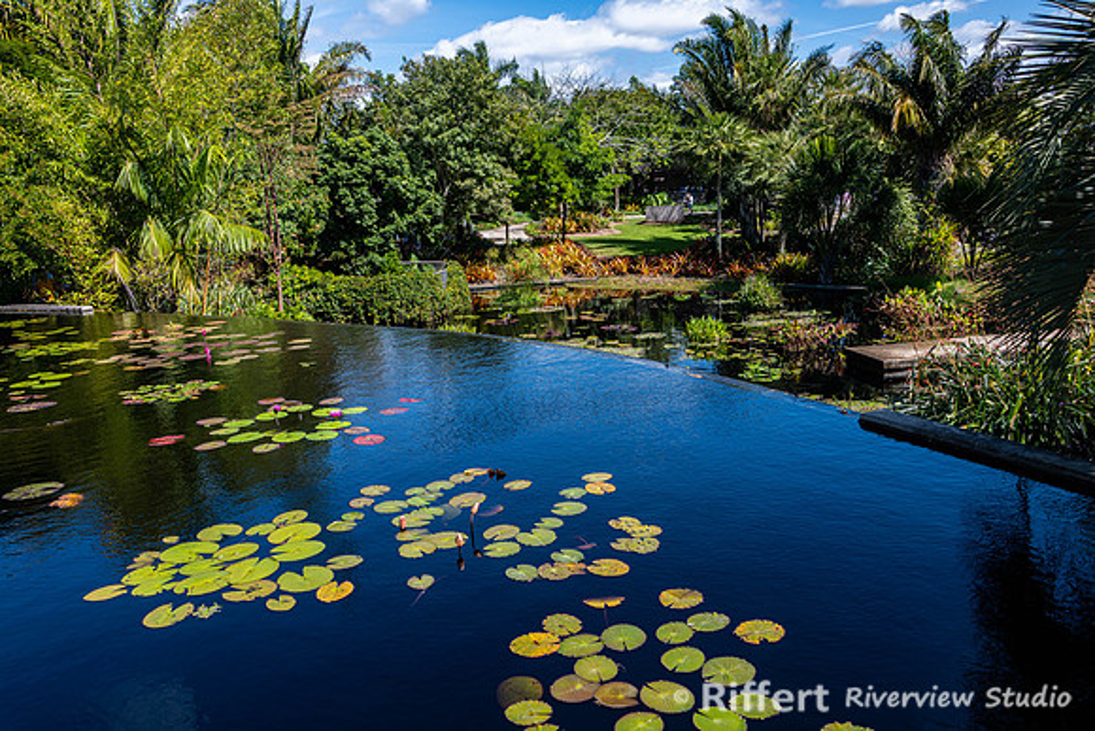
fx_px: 852
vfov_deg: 46.4
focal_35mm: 28
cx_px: 548
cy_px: 366
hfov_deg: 65.5
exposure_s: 1/160
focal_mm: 28
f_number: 8
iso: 100
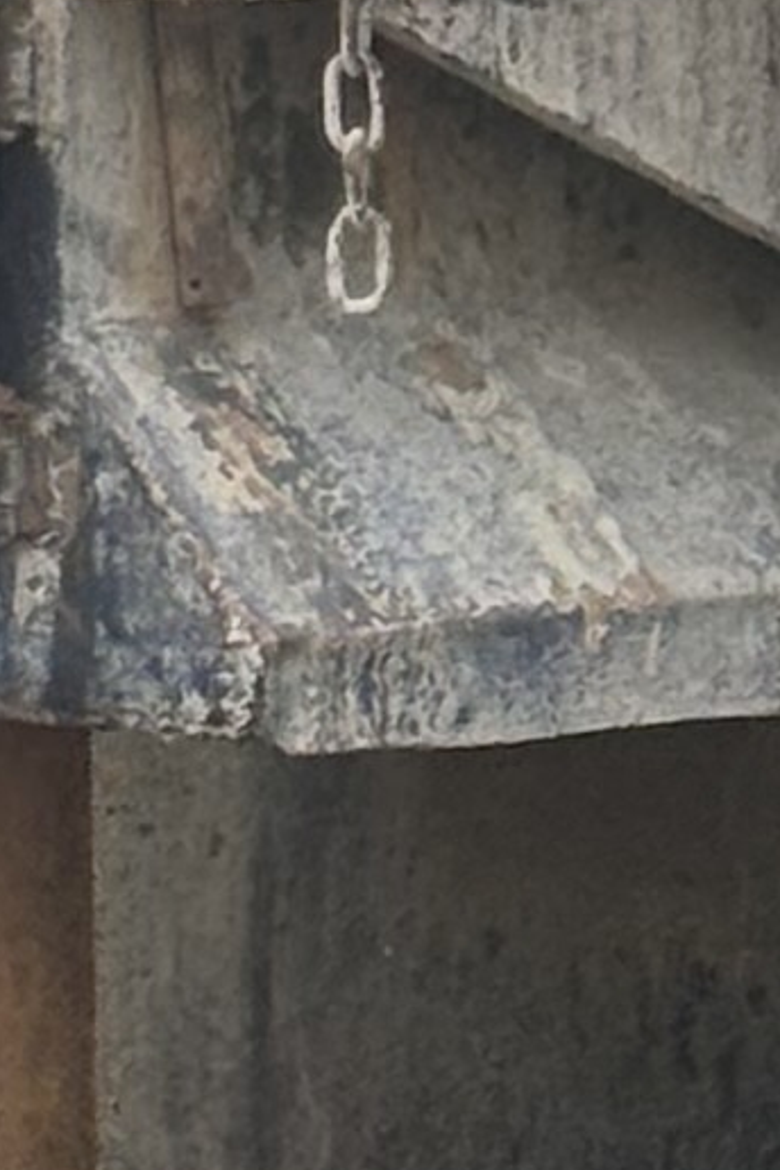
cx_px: -32
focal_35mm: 423
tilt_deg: -0.4
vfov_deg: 4.8
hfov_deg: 3.2
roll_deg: +0.3
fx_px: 13746
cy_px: -936
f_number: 1.6
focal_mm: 5.96
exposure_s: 1/951
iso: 32
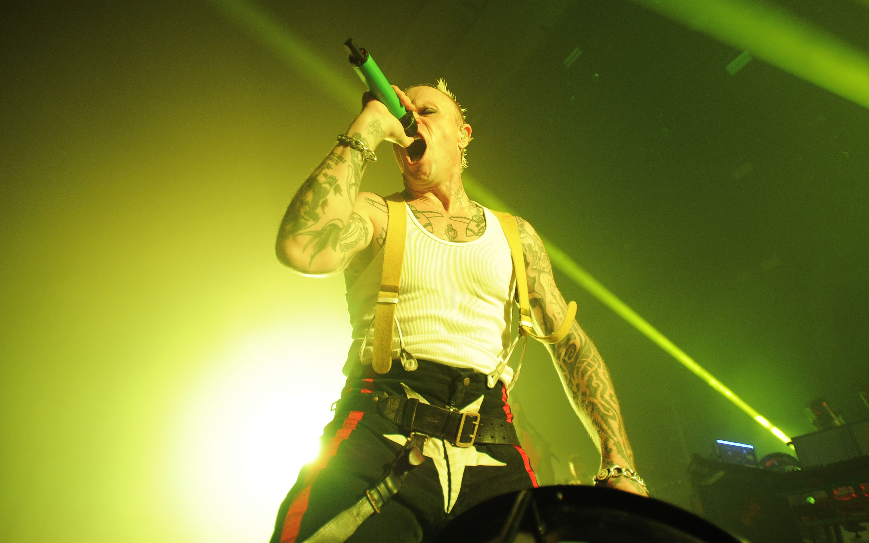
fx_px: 426
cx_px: 436
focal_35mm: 18
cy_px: 266
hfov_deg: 91.1
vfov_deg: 65.0
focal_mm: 17
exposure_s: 1/400
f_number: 2.8
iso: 1600
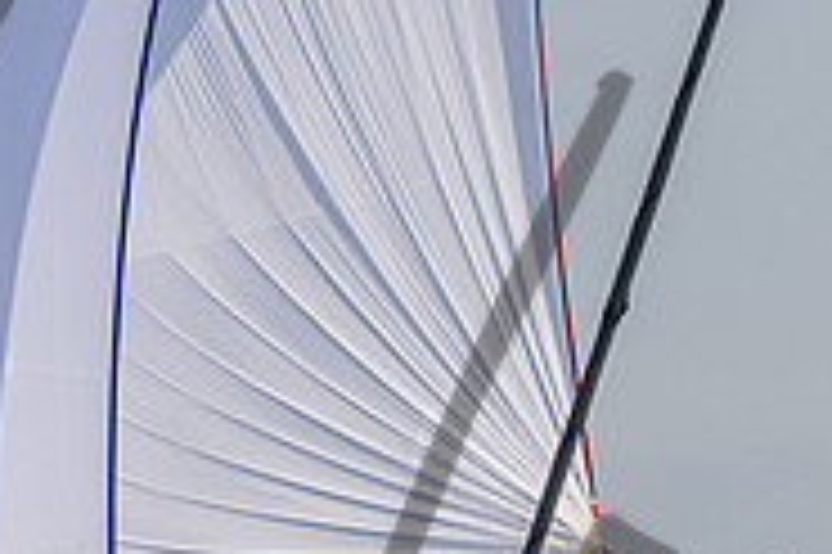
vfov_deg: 2.7
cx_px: 1035
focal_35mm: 502
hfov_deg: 4.1
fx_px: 11591
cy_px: 723
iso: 1250
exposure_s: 1/3200
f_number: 10
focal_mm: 125
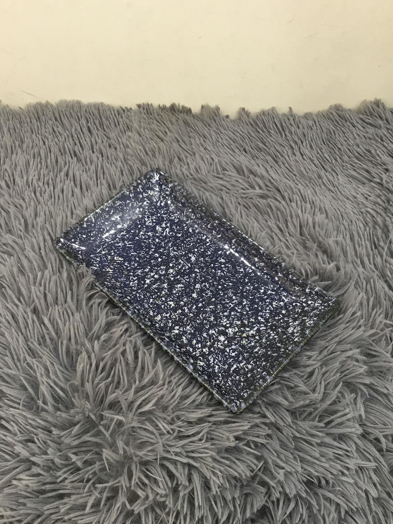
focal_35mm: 32
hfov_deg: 44.2
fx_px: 484
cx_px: 192
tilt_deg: -53.3
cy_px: 257
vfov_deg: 56.8
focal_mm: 3.3
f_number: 2.4
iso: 80
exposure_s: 1/33
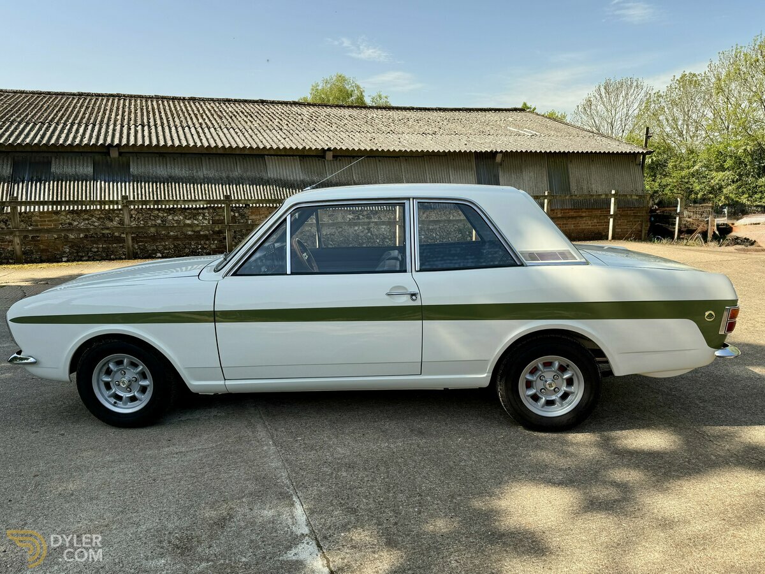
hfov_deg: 71.6
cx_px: 382
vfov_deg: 56.8
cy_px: 287
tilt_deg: -9.6
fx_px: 530
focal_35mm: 24
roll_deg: +1.6
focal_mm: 6.76
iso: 80
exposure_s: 1/858
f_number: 1.78
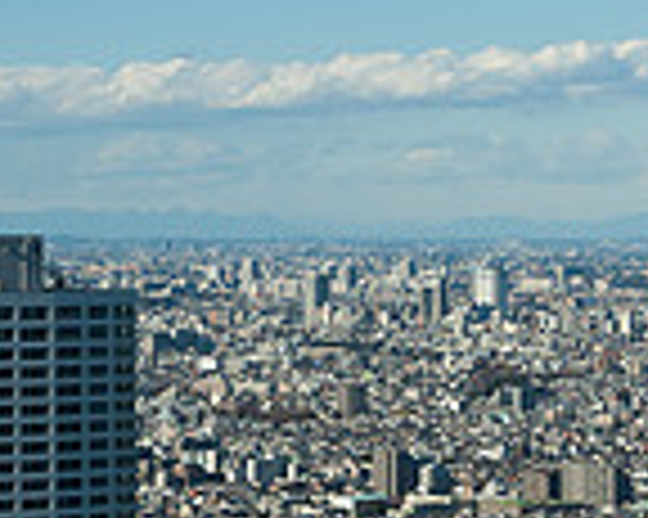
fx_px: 3776
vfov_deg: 7.8
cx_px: 900
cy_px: 261
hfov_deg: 9.6
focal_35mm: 197
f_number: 8
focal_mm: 52
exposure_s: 1/800
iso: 280
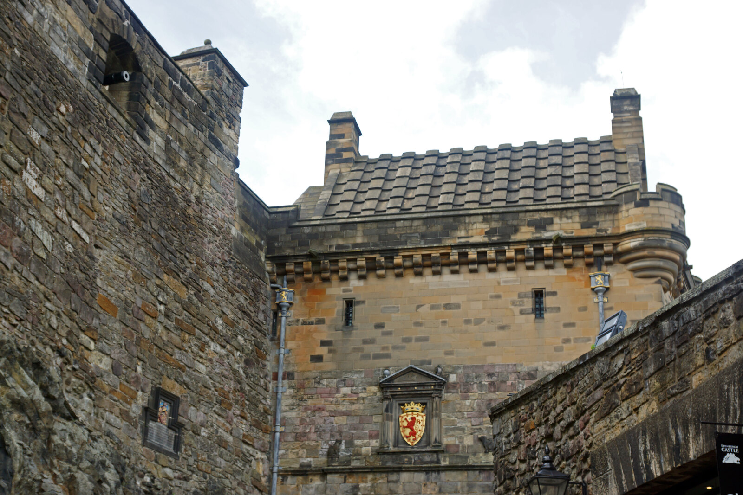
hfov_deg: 37.8
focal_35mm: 52
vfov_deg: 25.8
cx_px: 372
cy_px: 248
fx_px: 1084
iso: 100
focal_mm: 35
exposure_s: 1/320
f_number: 4.5
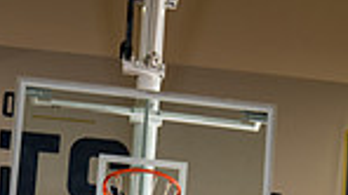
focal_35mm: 86
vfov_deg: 11.0
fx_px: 793
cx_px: 160
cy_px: 522
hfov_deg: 24.7
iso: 400
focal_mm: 27
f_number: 4.5
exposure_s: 1/250
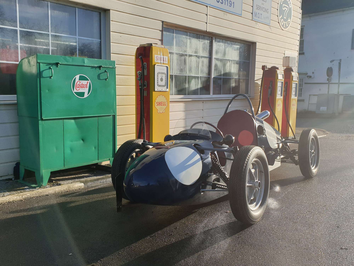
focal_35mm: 26
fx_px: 266
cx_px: 177
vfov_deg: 53.1
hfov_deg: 67.3
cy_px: 133
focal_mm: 4.3
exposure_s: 1/885
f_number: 2.4
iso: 50
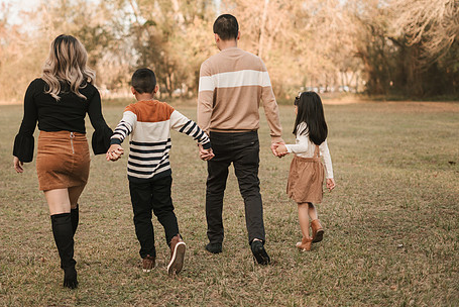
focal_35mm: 66
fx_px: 842
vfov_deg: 20.6
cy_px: 123
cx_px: 194
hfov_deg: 30.4
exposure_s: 1/1000
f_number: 2
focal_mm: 50
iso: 200
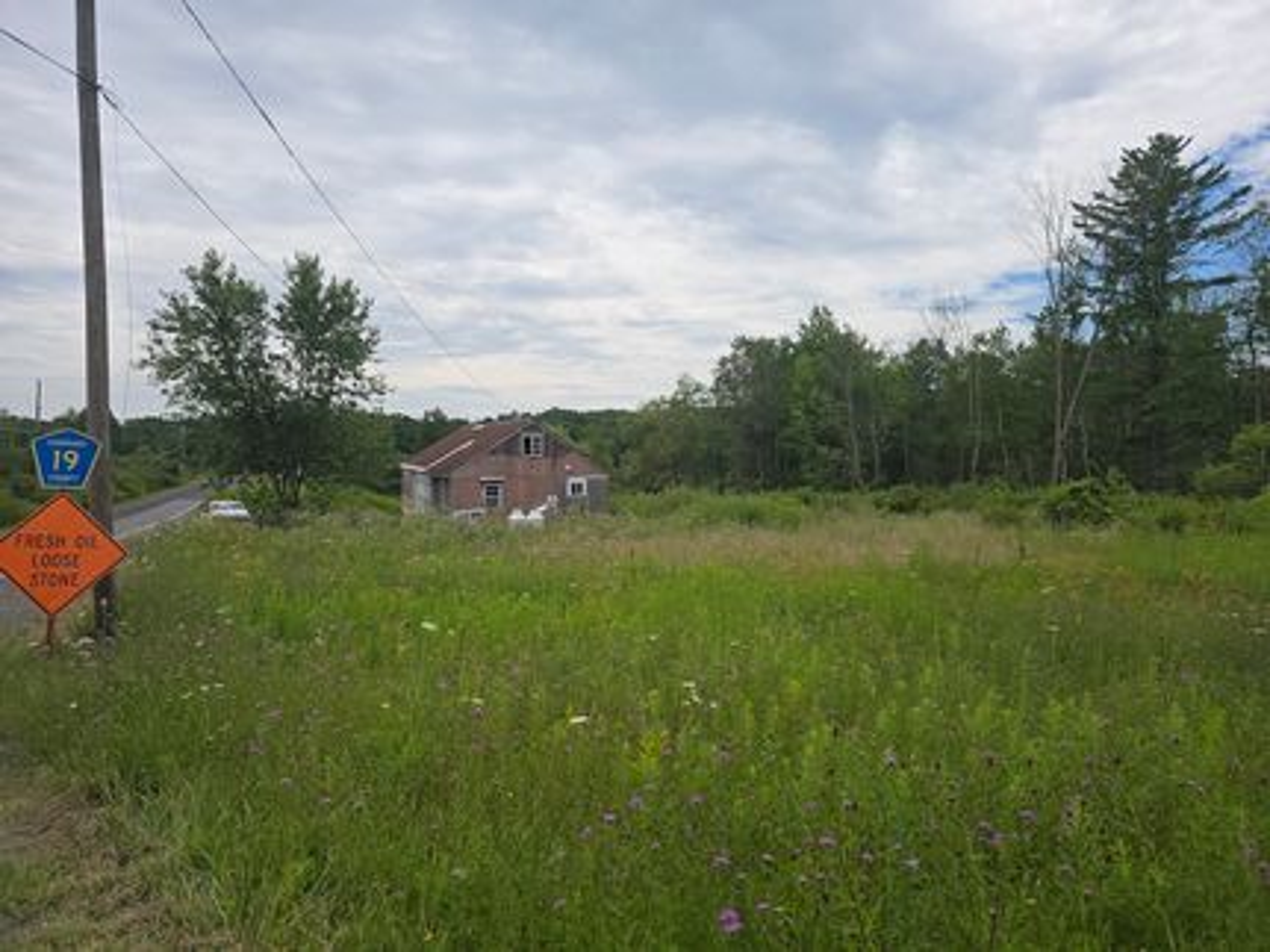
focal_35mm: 23
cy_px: 476
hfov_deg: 73.9
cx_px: 635
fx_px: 844
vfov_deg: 58.9
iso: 12
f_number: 1.7
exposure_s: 1/929
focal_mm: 6.3
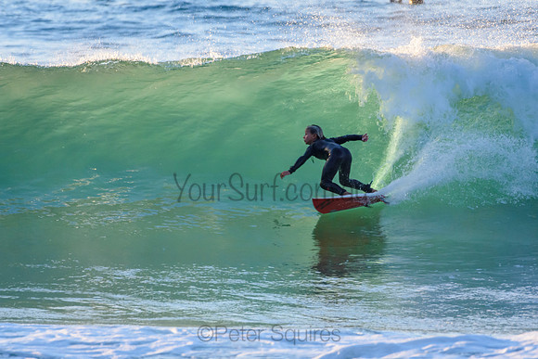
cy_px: 180
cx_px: 269
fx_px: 11210
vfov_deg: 1.8
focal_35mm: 750
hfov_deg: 2.7
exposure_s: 1/1600
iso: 1100
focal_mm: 500
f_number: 5.6
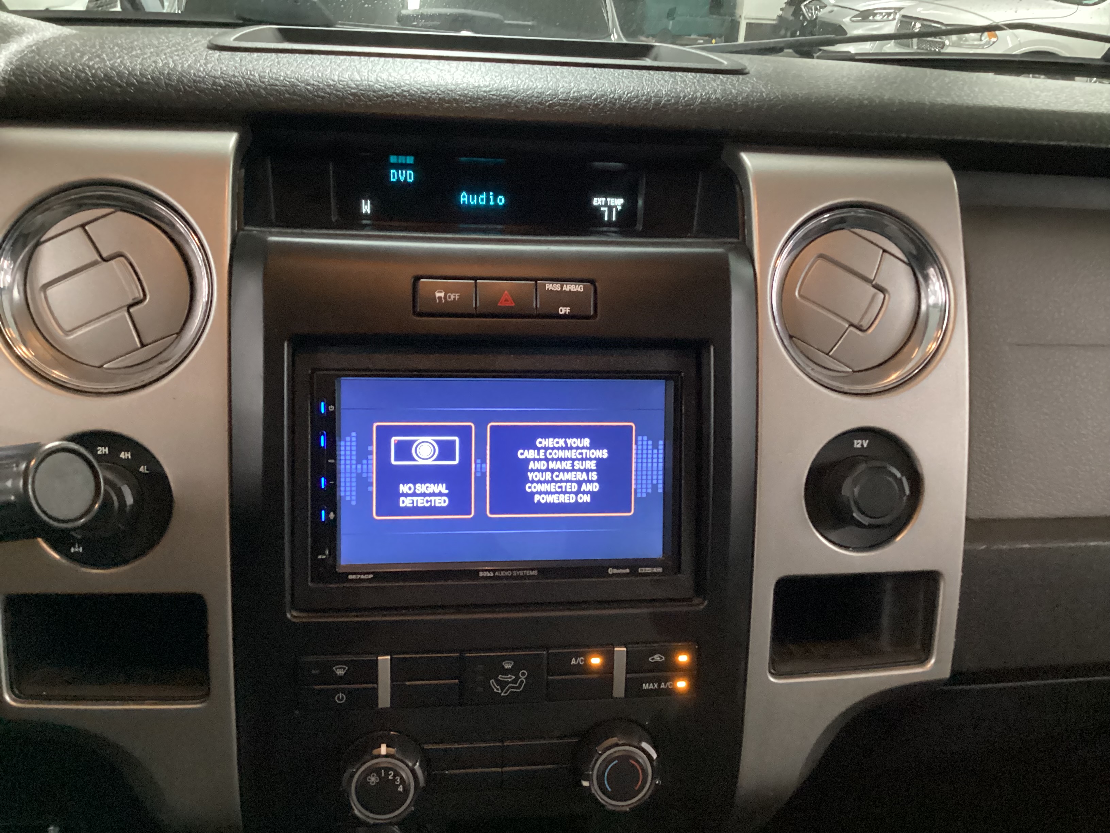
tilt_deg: -27.1
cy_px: 416
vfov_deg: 45.4
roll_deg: -4.2
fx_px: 994
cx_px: 555
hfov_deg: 58.4
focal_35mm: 31
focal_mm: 3.3
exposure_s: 1/30
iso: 640
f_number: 2.4
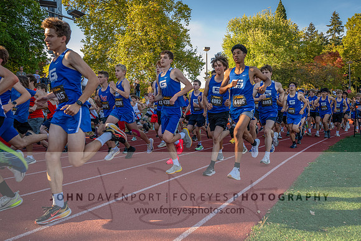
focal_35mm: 28
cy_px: 112
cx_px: 194
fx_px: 278
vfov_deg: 46.8
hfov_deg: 65.9
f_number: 5.6
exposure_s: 1/800
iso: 1250
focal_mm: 25.5
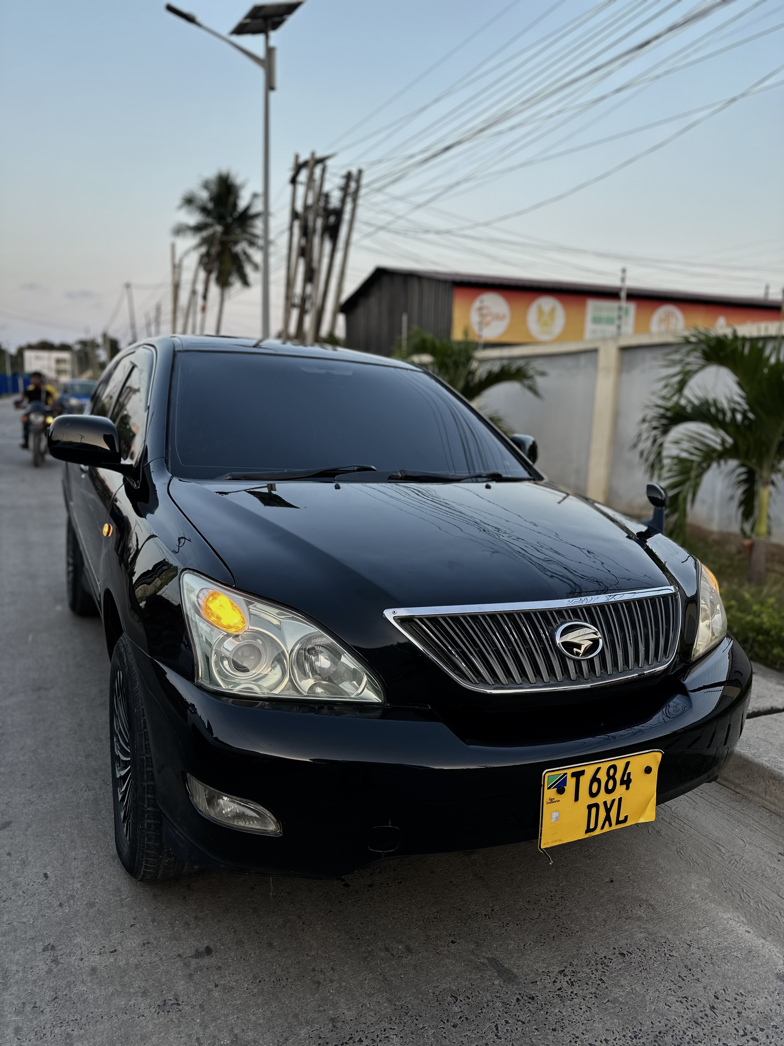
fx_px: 725
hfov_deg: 56.8
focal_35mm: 24
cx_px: 392
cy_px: 523
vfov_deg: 71.6
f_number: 1.78
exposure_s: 1/254
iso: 80
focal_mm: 6.86
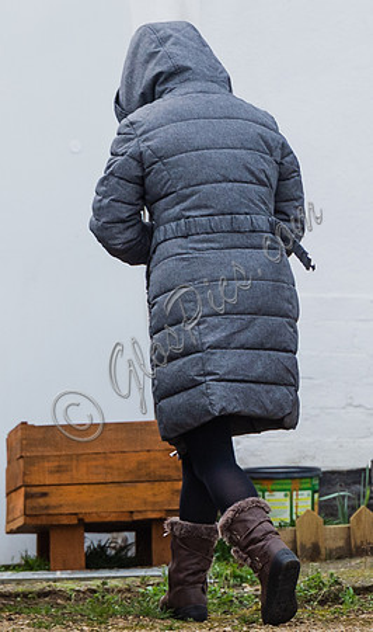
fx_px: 10739
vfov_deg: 3.4
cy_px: 296
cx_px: -197
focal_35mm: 634
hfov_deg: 2.0
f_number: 4
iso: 800
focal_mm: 200
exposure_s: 1/1600
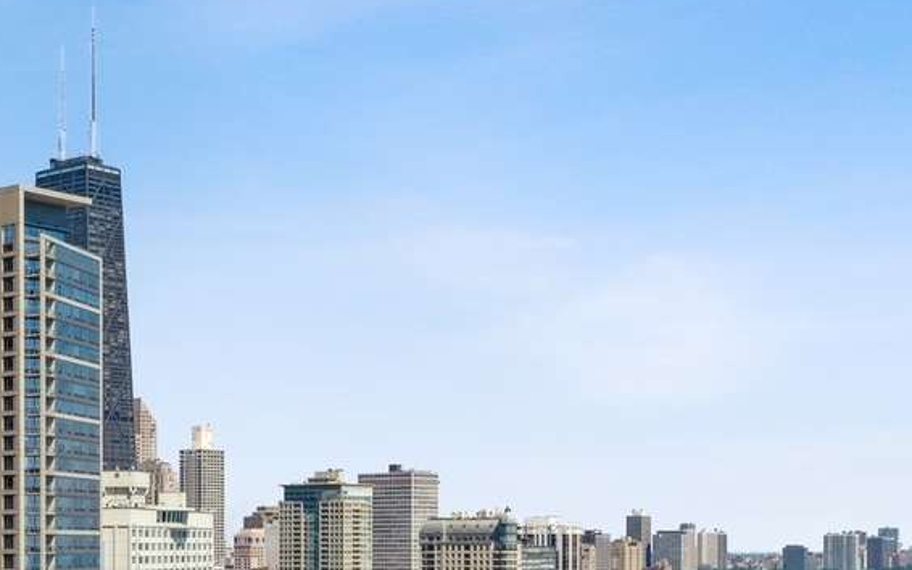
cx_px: 210
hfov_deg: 28.9
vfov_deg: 18.1
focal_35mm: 70
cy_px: 593
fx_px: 1740
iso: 100
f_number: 9
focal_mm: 24
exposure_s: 1/160
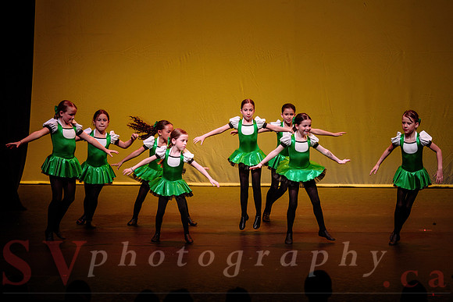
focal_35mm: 138
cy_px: 160
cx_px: 244
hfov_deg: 14.9
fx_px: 1736
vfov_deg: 10.0
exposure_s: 1/500
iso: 1250
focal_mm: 125
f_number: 2.8
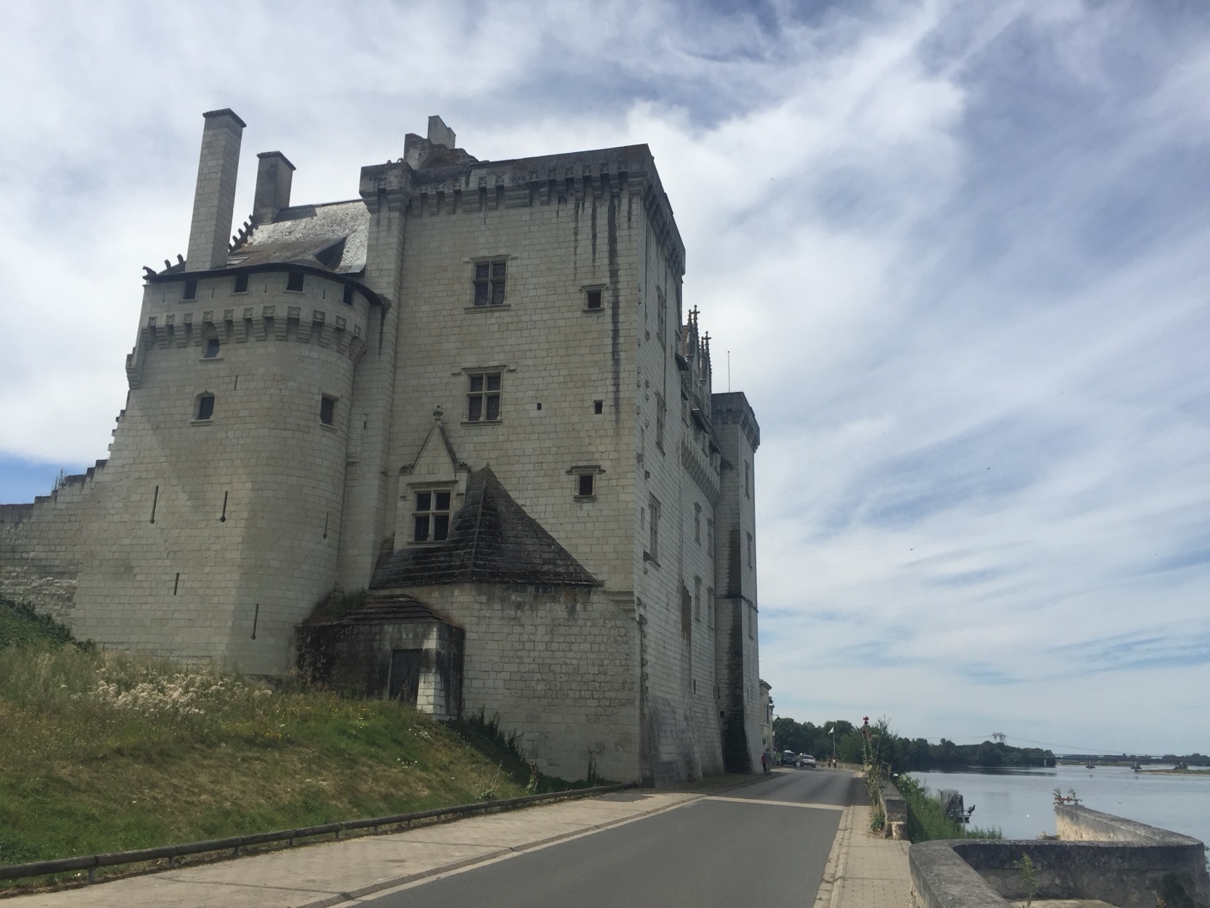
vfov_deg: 48.2
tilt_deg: +16.6
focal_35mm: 29
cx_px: 605
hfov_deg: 61.7
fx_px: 1014
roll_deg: -2.5
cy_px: 454
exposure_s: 1/3049
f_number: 2.2
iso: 32
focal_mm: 4.15
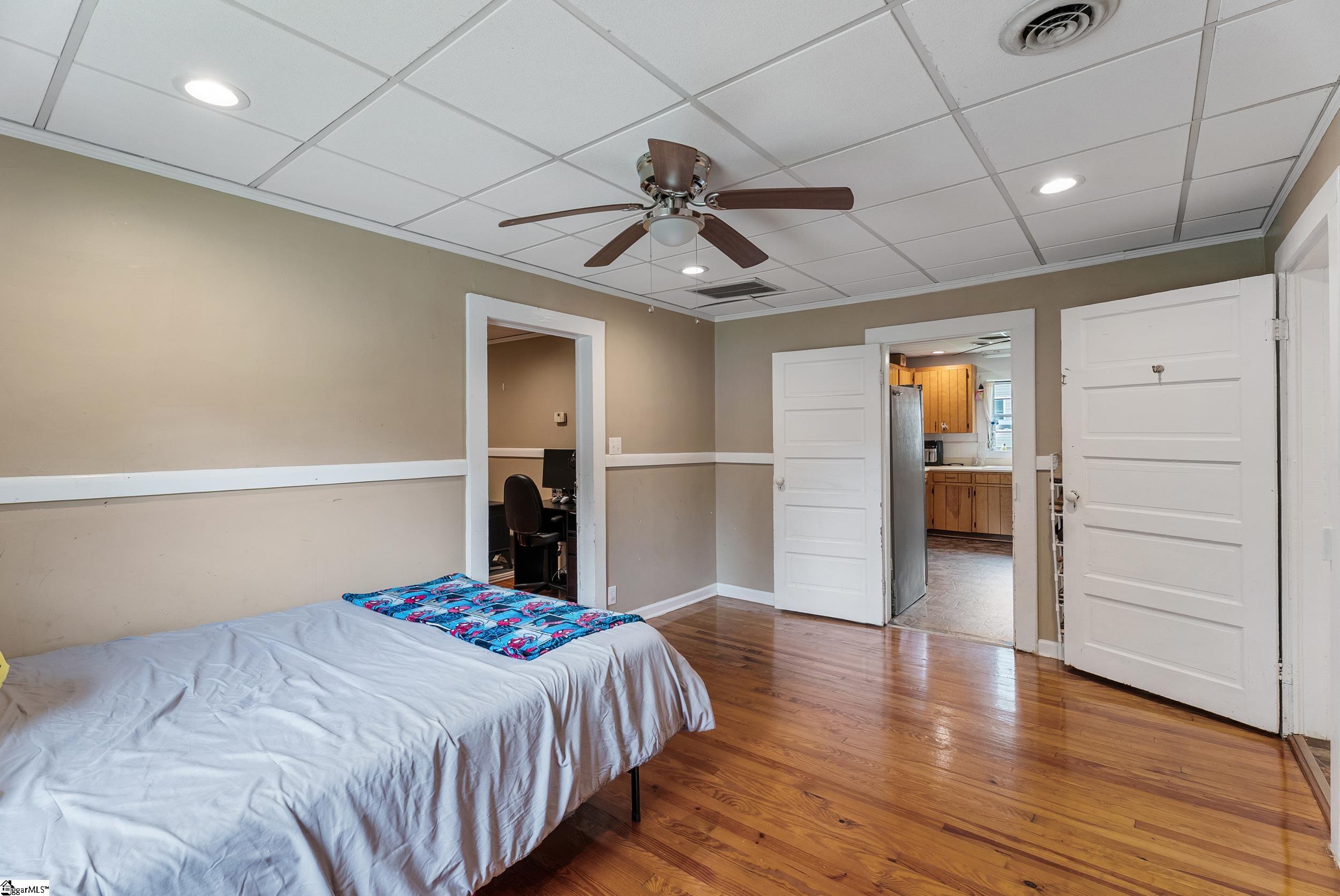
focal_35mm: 16
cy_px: 448
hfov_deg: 96.7
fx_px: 596
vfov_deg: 73.8
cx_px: 670
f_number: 9
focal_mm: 16
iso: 320
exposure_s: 1/2.5
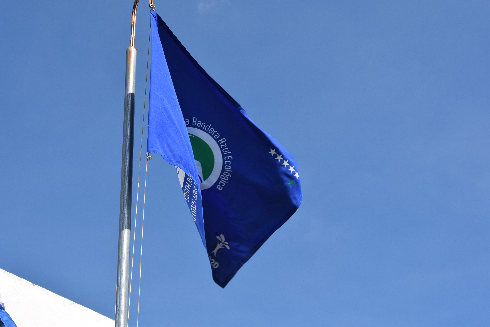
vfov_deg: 18.9
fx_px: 980
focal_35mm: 72
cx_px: 245
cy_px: 164
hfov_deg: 28.1
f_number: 10
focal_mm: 48
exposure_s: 1/400
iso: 200
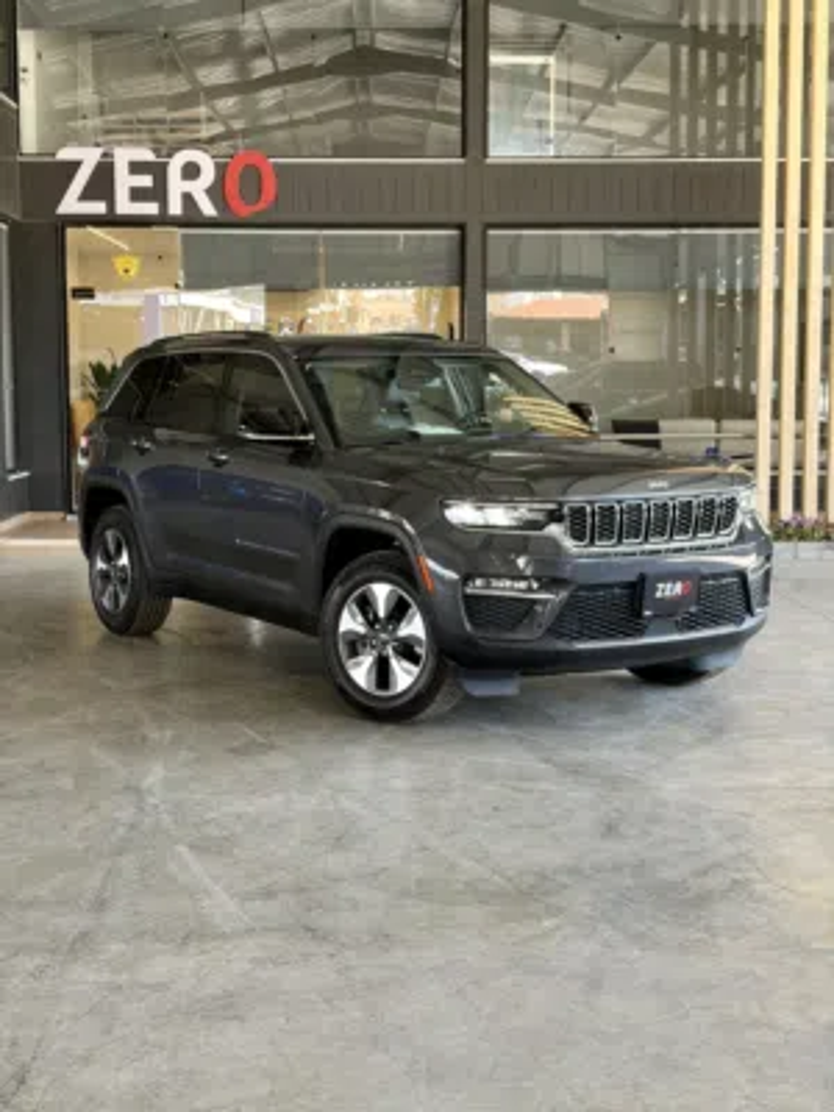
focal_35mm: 52
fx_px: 1670
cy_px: 556
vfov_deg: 36.8
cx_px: 417
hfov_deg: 28.0
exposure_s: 1/109
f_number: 1.6
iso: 50
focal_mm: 5.96
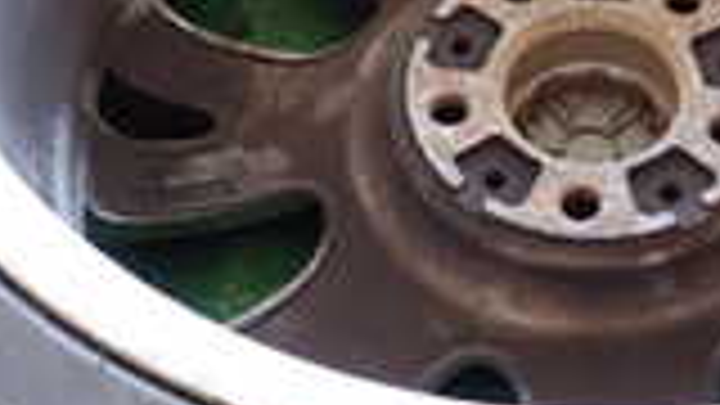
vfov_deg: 11.9
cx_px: 585
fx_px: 1947
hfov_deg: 20.7
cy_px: 144
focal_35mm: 102
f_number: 2
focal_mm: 4.5
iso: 200
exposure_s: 1/40
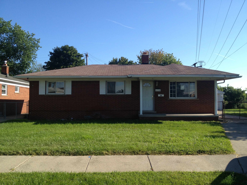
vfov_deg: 40.7
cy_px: 92
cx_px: 124
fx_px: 250
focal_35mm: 35
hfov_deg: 52.6
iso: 50
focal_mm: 4.28
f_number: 2.4
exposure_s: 1/1022
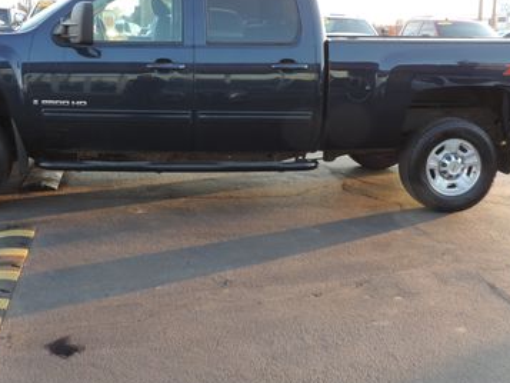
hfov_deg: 43.8
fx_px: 634
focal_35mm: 43
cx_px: 229
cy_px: 104
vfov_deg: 33.1
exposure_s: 1/40
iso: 80
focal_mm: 4.3
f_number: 3
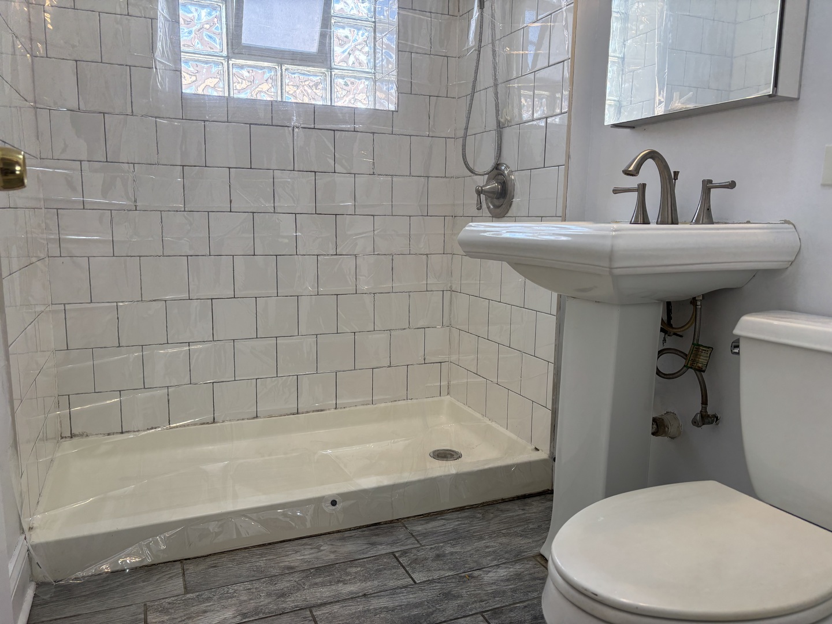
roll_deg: -0.9
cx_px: 416
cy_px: 312
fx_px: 625
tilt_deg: -7.1
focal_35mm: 26
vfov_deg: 53.1
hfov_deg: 67.3
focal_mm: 5.96
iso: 64
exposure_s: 1/170
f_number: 1.6
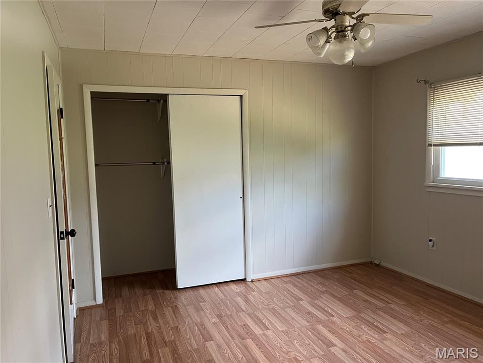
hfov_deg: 67.3
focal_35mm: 26
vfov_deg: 53.1
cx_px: 242
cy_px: 182
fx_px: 363
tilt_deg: -4.3
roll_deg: +1.0
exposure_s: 1/60
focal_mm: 5.1
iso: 160
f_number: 1.6
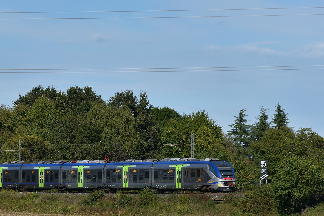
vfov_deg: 5.4
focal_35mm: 256
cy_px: 133
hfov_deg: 8.0
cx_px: 101
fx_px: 2302
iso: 100
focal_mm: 105
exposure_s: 1/640
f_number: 7.1
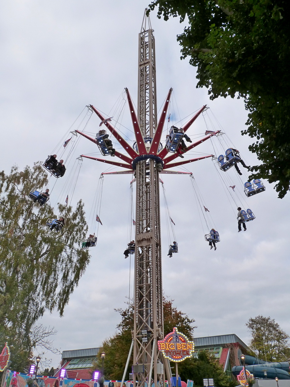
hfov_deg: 46.8
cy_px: 194
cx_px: 145
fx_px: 335
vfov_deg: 60.0
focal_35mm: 30
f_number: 5.6
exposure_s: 1/400
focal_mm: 5.2
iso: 160
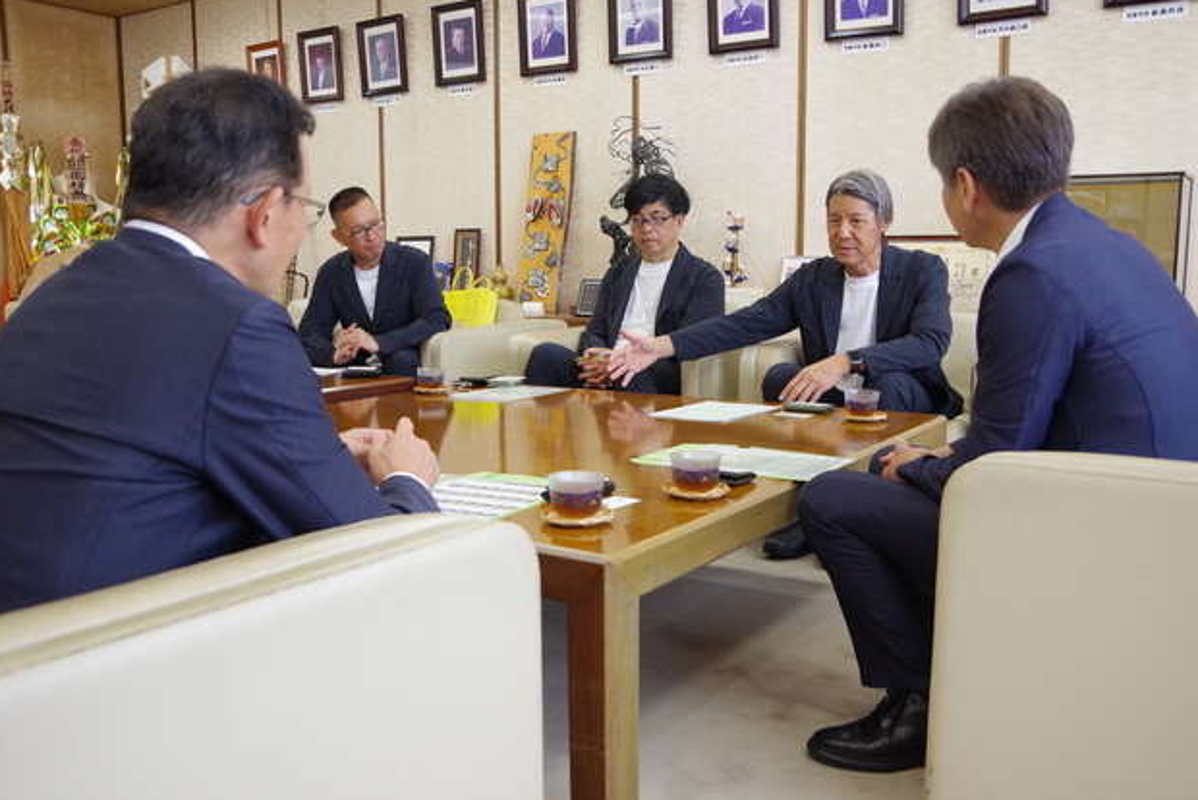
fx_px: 1065
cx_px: 611
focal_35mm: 32
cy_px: 405
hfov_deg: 58.7
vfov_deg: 41.2
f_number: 5
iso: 400
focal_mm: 21
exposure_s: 1/50
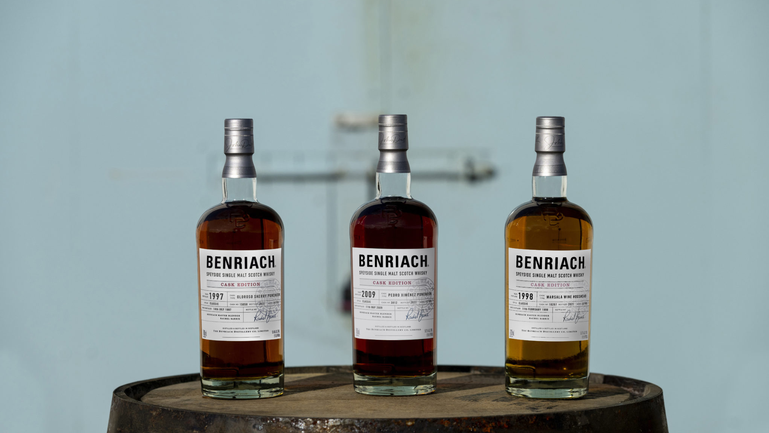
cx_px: 386
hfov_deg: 15.1
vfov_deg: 8.5
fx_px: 2896
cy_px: 195
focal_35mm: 142
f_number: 4
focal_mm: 135
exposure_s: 1/1250
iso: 200
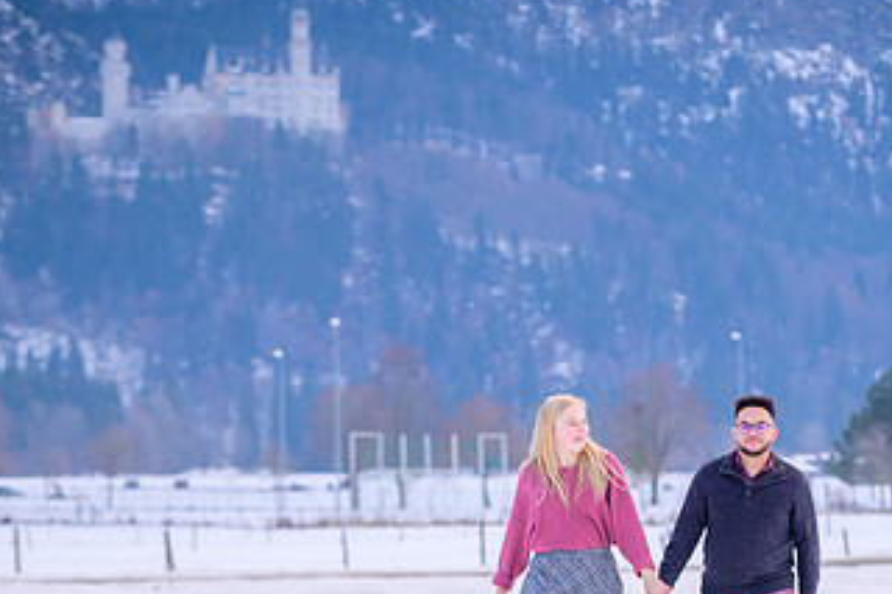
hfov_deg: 9.8
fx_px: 5200
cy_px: 499
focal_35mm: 210
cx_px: 569
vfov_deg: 6.5
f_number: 4.5
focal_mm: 116
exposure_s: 1/320
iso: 250
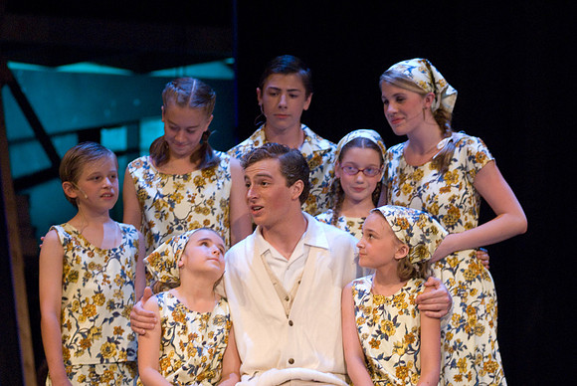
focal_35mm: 165
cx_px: 288
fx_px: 2647
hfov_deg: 12.4
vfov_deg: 8.3
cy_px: 193
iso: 1600
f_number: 2.8
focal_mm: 110
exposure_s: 1/30
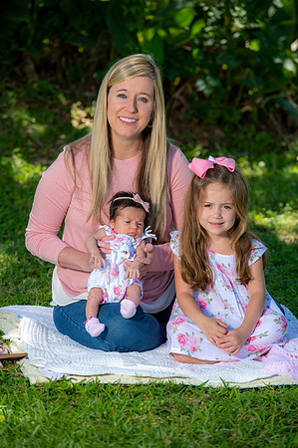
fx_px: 2364
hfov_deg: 7.2
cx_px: 149
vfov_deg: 10.8
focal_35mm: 190
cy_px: 224
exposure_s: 1/160
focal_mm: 190
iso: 100
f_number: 5.6
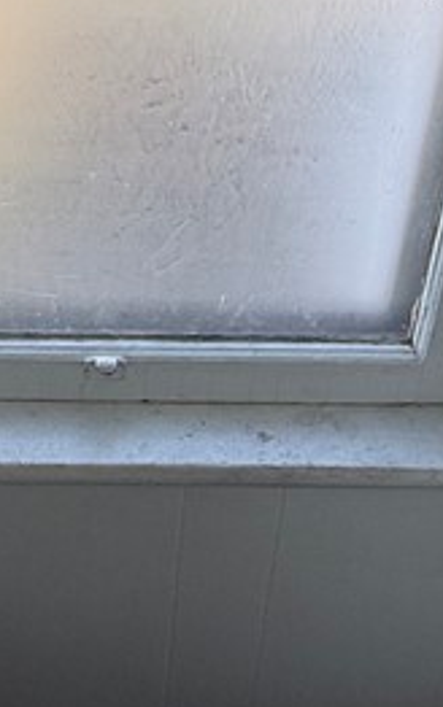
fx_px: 1119
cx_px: 119
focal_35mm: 58
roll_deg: -1.2
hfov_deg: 22.2
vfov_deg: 33.6
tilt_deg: -30.4
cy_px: 97
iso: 50
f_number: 2.2
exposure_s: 1/368
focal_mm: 2.22
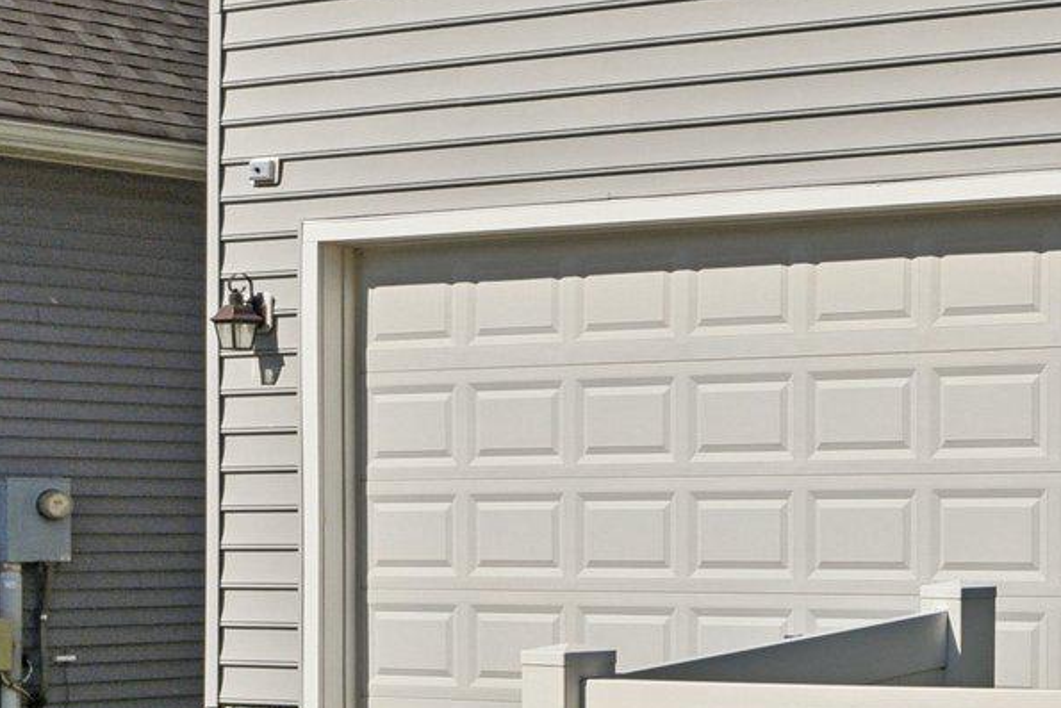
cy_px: -78
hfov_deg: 19.8
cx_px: 1678
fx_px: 2535
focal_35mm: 86
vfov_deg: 15.5
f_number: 8
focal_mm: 25
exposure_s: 1/4000
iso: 400
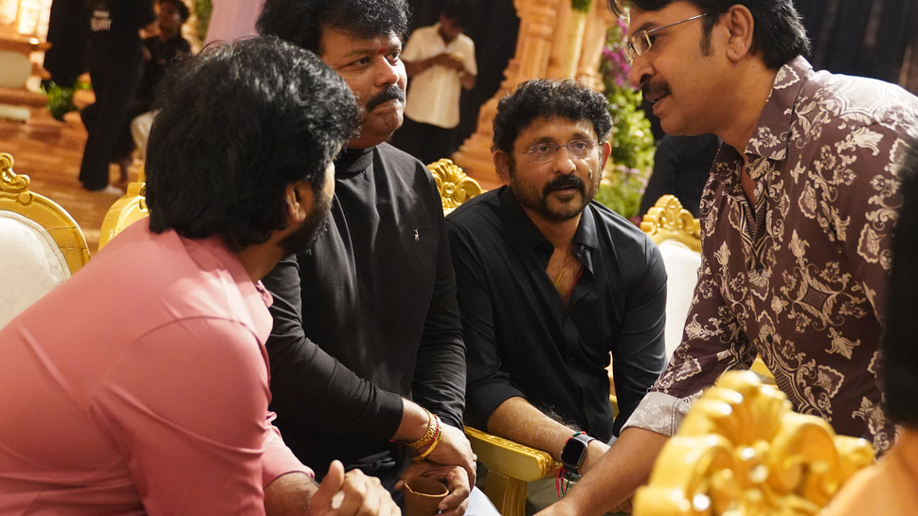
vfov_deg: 24.4
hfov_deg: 42.1
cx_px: 486
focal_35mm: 49
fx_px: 1193
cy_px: 209
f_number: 2.8
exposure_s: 1/400
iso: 6400
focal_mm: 28
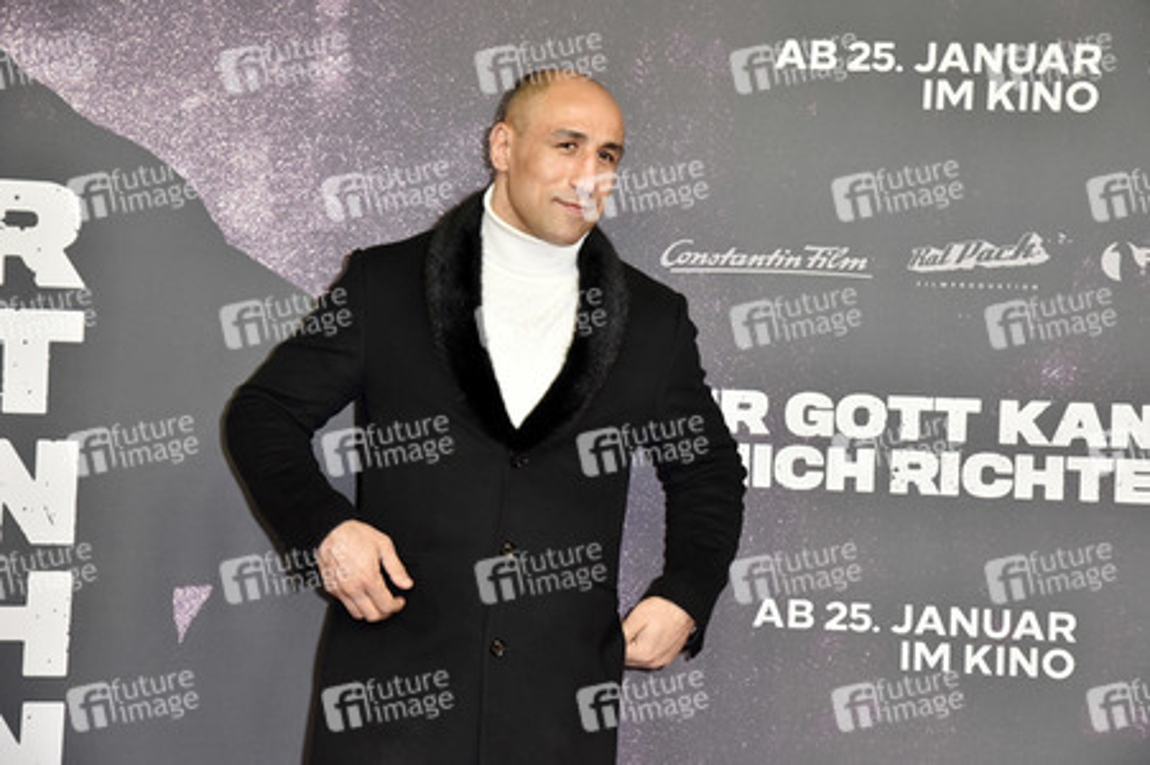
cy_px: 382
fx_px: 2745
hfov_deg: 23.7
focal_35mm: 86
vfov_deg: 15.9
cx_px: 575
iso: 1600
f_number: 7.1
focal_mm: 86
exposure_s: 1/200
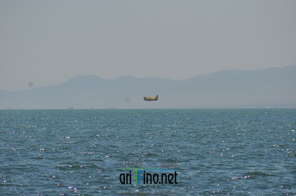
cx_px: 148
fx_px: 2464
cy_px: 98
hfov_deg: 6.9
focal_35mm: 300
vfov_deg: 4.6
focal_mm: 200
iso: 250
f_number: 5.6
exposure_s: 1/2000
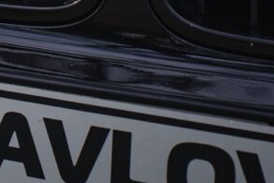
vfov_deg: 4.2
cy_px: -171
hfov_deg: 6.3
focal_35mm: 323
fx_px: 2458
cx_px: -160
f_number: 5
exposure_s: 1/250
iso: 100
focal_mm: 75
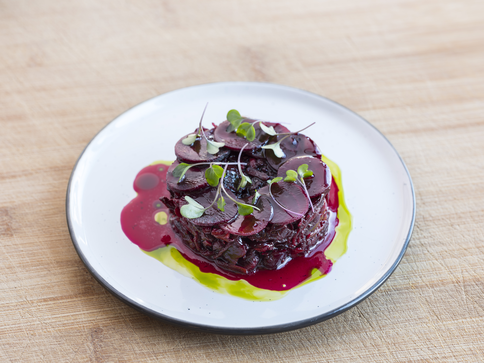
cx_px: 242
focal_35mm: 95
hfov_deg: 20.7
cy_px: 182
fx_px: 1328
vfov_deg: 15.6
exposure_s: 1/4
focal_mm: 120
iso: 100
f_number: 9
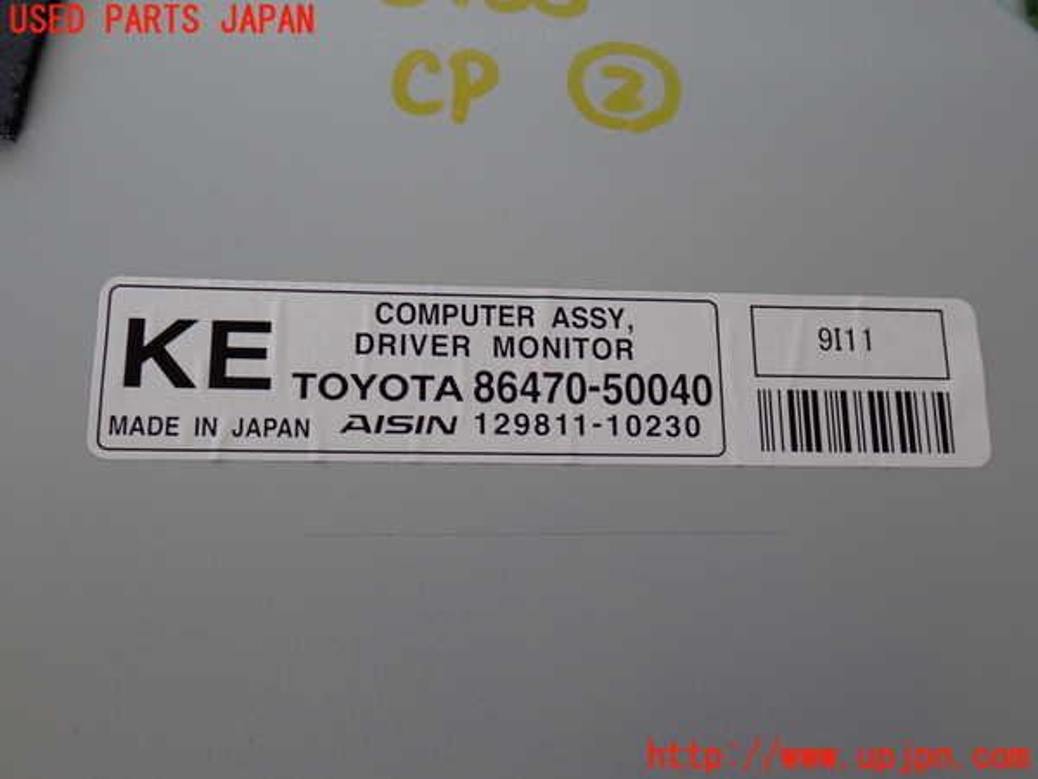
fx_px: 1139
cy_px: 390
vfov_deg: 37.7
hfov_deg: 49.0
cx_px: 519
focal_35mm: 38
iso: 200
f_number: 2.7
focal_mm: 6.83
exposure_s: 1/50
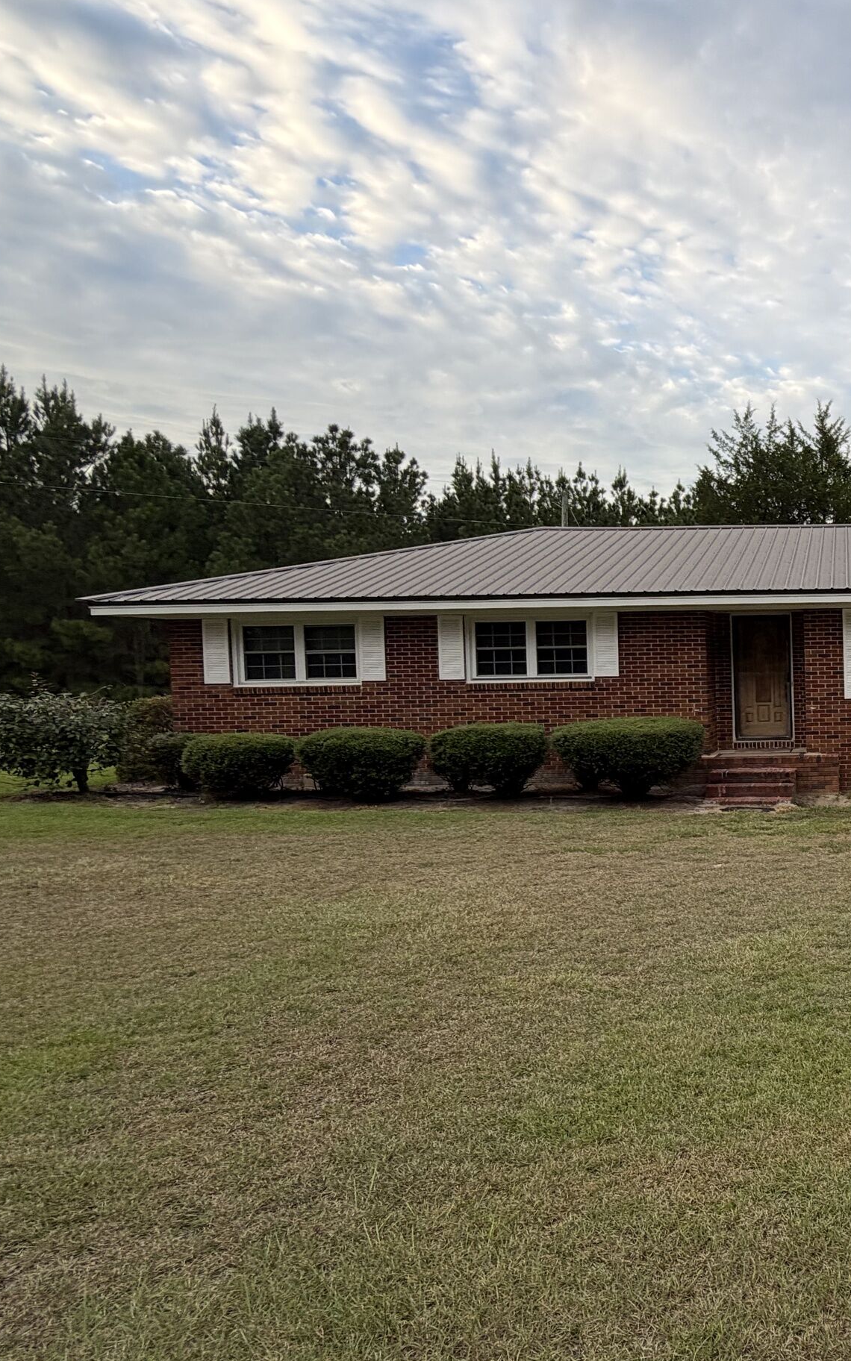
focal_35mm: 25
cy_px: 701
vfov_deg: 72.5
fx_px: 928
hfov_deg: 42.3
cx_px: 861
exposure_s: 1/215
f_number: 2.2
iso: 40
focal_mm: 2.22
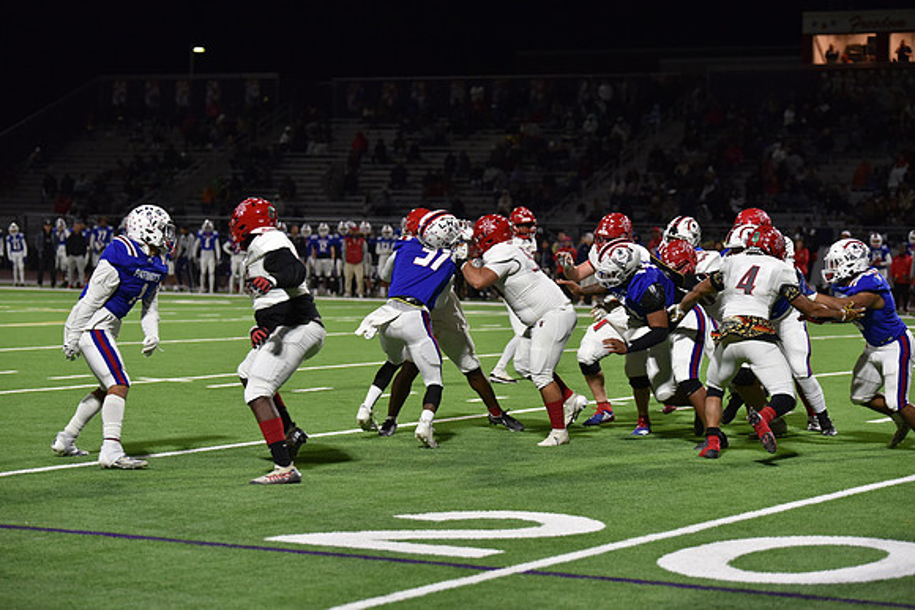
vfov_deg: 13.0
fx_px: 2669
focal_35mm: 105
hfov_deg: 19.5
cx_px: 458
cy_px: 305
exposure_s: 1/500
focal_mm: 105
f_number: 2.8
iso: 1800
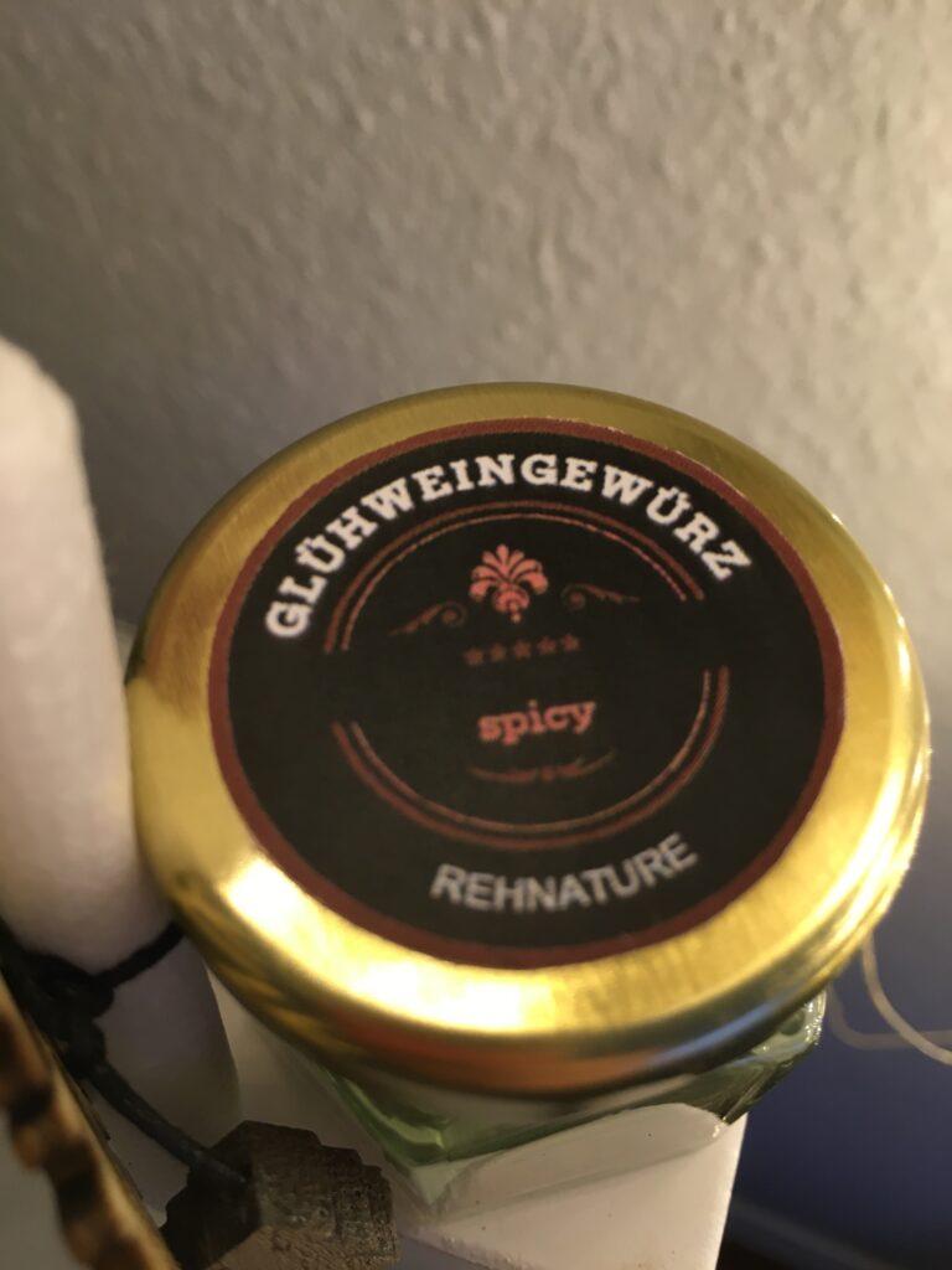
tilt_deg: -58.7
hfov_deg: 48.2
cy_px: 635
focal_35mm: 29
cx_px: 476
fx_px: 1063
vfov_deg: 61.7
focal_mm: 4.15
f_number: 2.2
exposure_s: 1/33
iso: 100
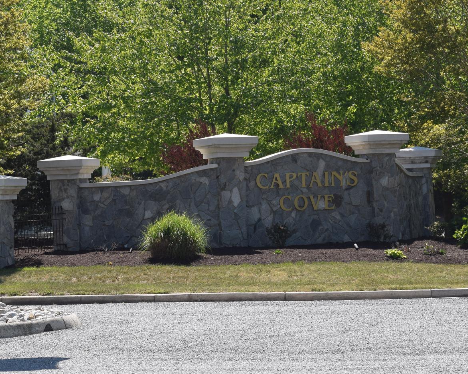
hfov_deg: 14.2
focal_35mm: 136
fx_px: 1882
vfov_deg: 11.4
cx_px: 243
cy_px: 128
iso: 200
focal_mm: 55
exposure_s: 1/320
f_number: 9
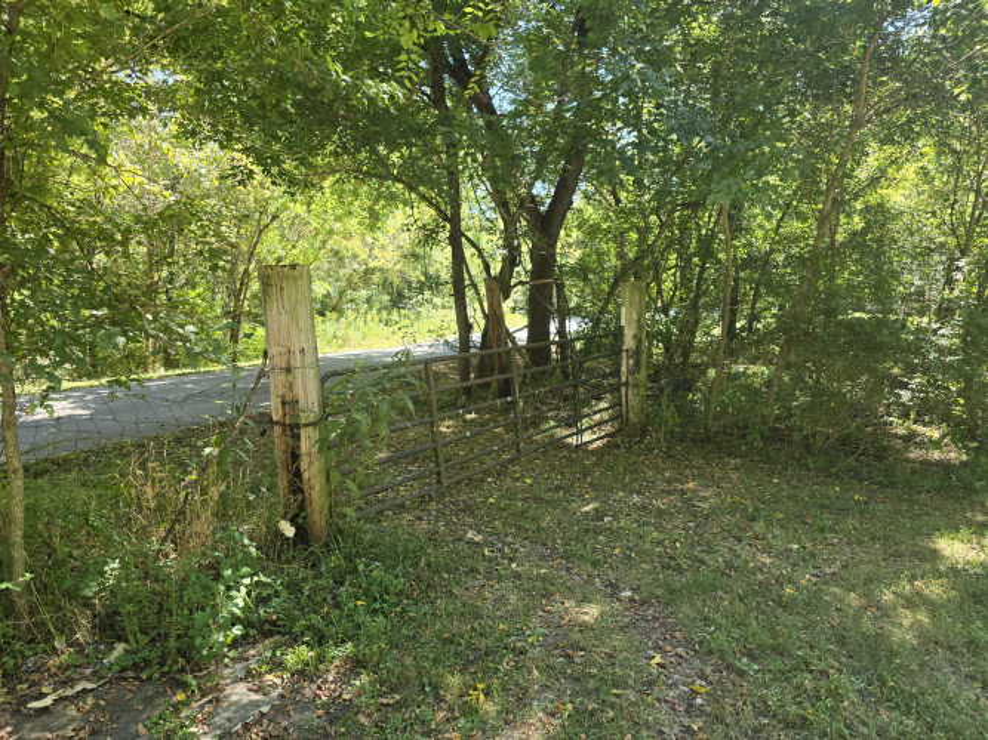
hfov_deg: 73.9
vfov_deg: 58.9
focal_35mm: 23
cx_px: 494
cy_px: 370
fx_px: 656
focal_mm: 6.3
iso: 50
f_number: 1.7
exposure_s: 1/180
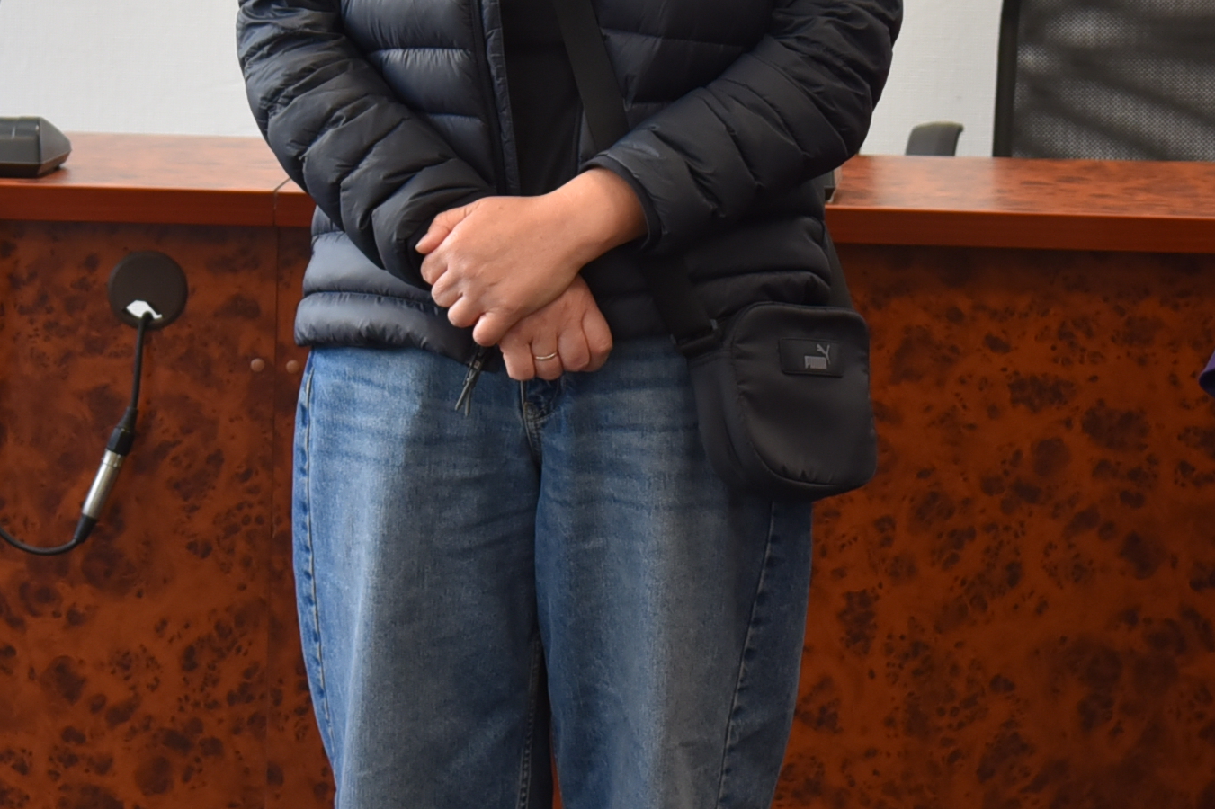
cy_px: -49
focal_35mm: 147
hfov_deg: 14.0
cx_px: 623
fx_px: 4960
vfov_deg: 9.3
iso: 800
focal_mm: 44
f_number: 4
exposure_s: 1/60
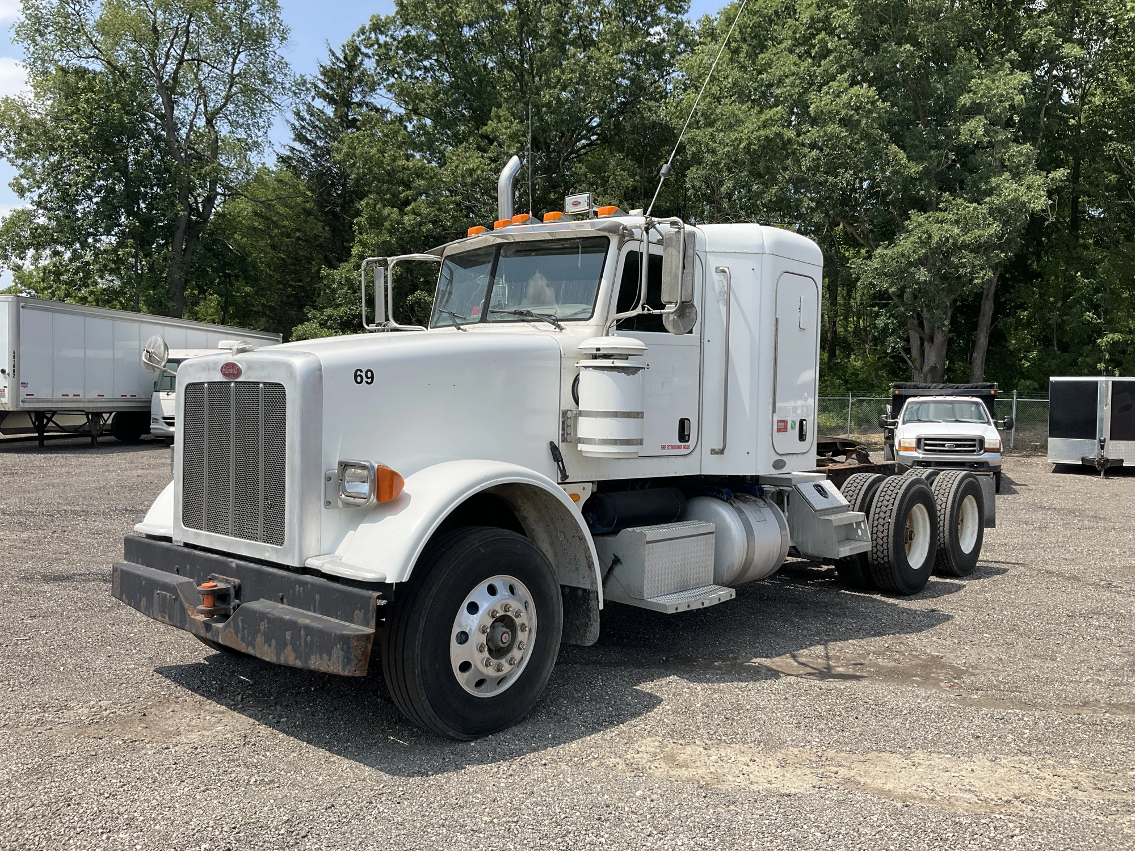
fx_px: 951
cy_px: 426
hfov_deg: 61.7
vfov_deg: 48.2
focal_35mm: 29
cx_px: 568
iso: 25
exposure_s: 1/1786
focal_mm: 3
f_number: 1.8
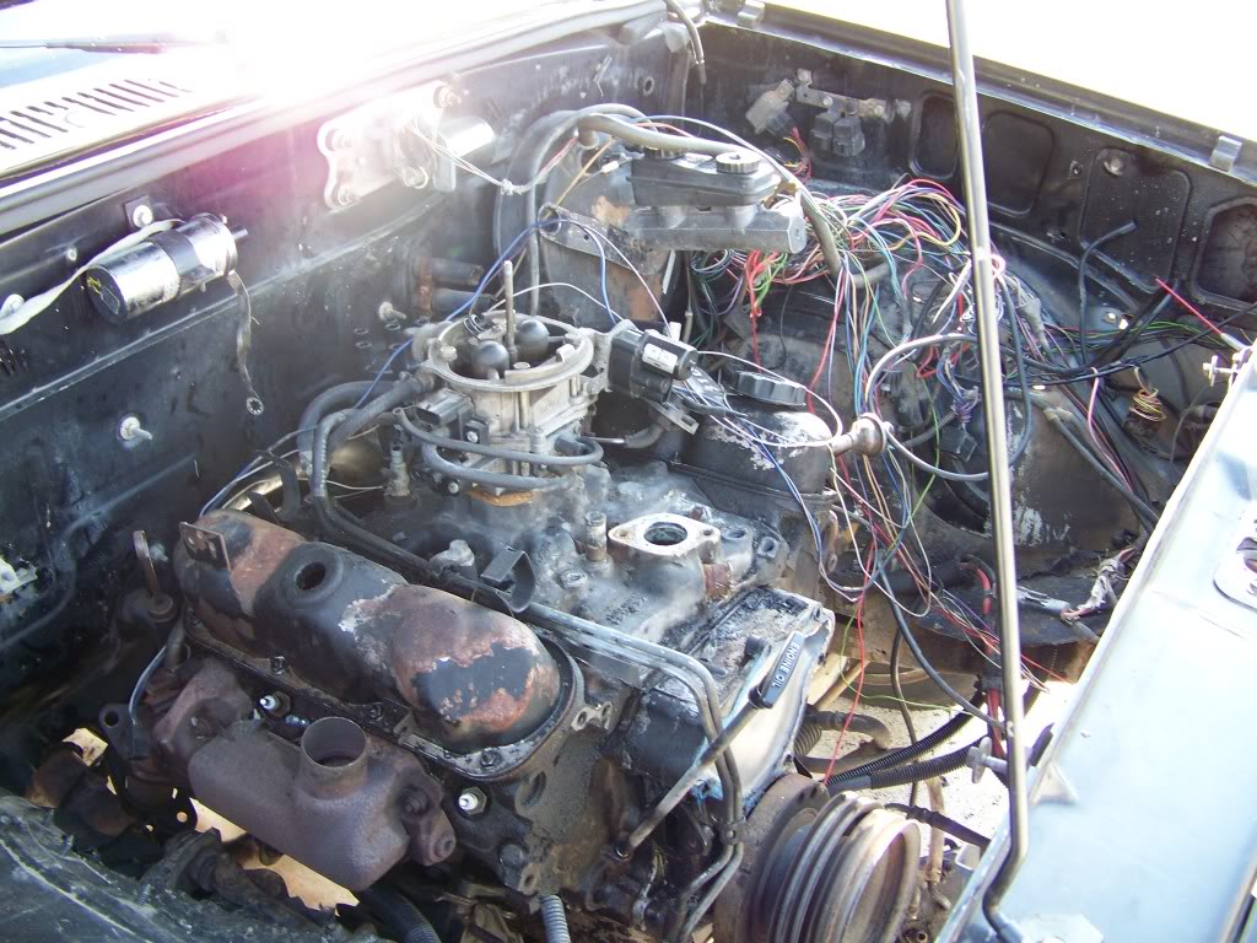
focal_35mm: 36
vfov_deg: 39.7
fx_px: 1307
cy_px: 472
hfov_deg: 51.4
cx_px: 628
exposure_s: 1/30
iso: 80
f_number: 2.8
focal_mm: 5.85
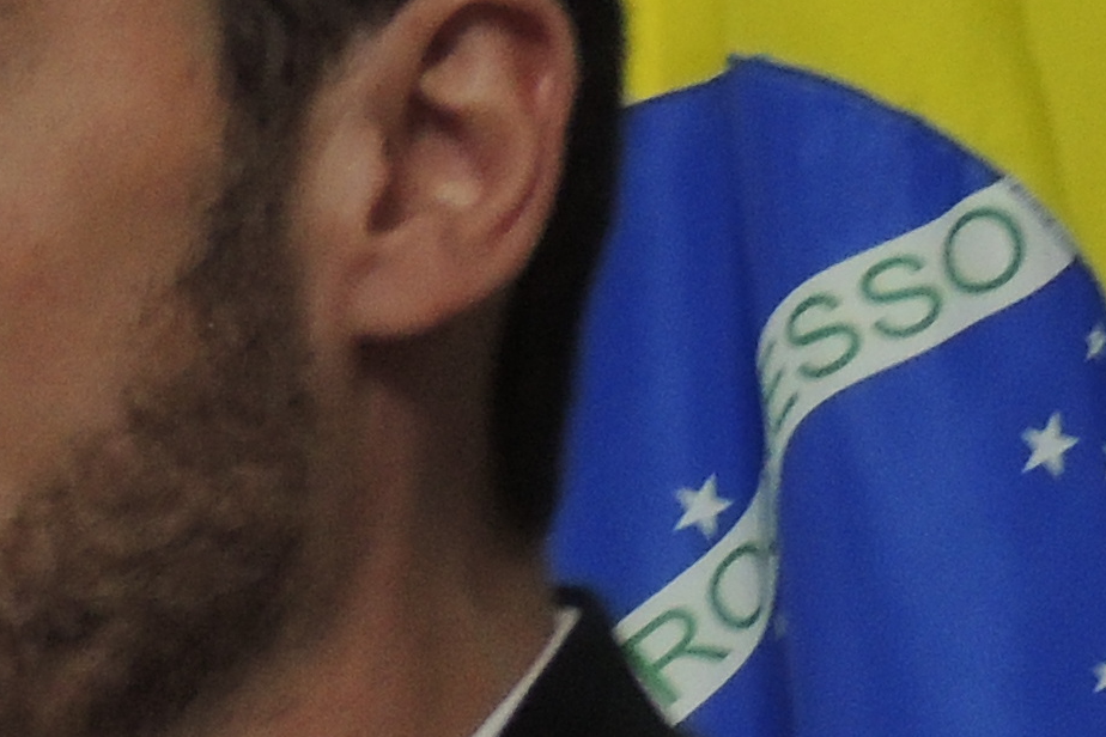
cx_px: -859
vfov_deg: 3.8
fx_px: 11151
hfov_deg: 5.6
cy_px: 1448
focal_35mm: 363
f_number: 3.9
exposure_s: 1/15
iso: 400
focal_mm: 12.4
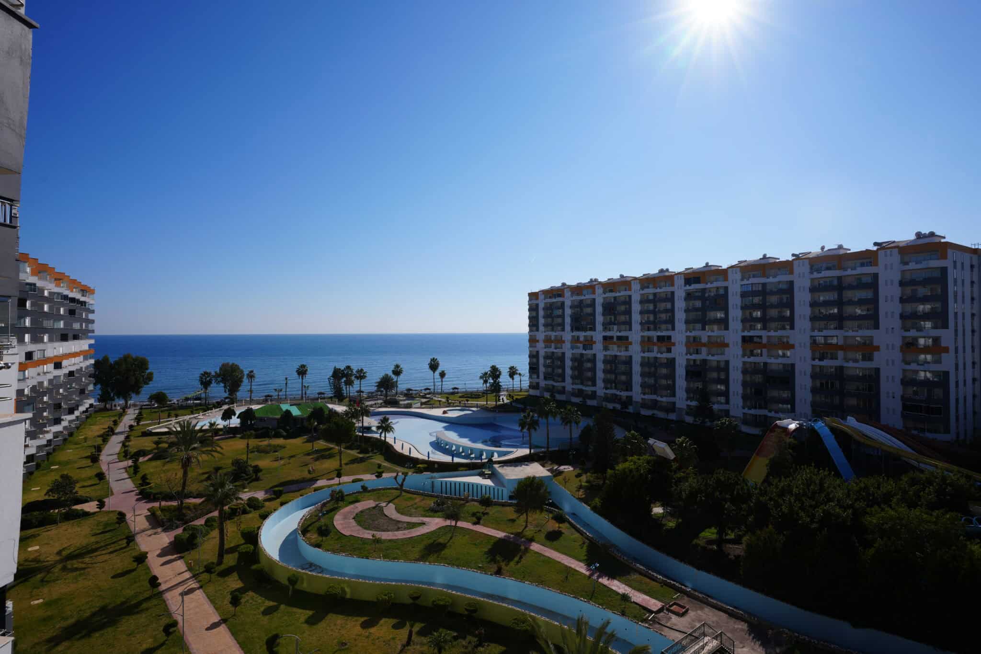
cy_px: 327
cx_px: 490
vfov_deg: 70.4
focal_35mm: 17
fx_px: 463
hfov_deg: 93.3
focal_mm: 17
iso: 100
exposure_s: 1/320
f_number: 10
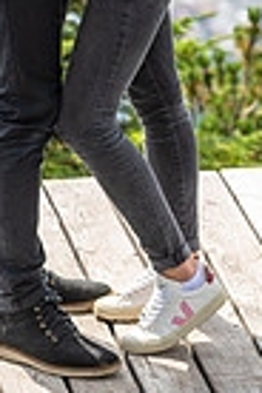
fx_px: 4279
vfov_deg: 5.2
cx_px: 150
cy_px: -145
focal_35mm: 392
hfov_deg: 3.5
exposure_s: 1/400
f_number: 5
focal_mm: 120
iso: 100
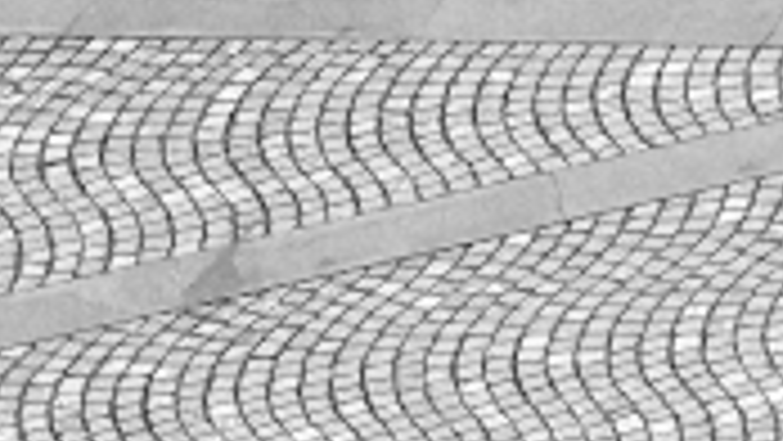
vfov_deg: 0.3
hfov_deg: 0.5
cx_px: 936
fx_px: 89803
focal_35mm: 4324
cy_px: 1260
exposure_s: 1/200
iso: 800
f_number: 4
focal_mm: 220
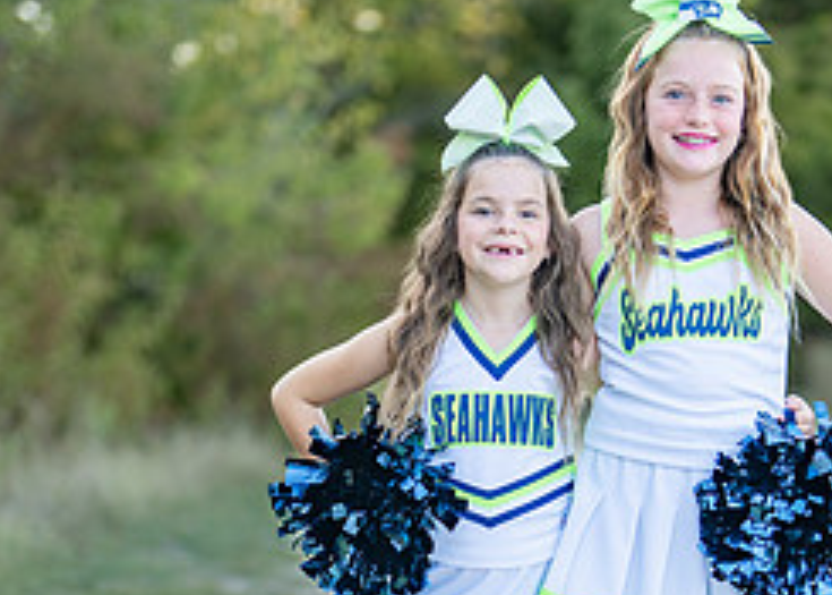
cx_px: 623
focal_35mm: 148
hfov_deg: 13.5
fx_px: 3497
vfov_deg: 9.7
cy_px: 535
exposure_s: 1/800
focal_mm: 50
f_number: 1.2
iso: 100
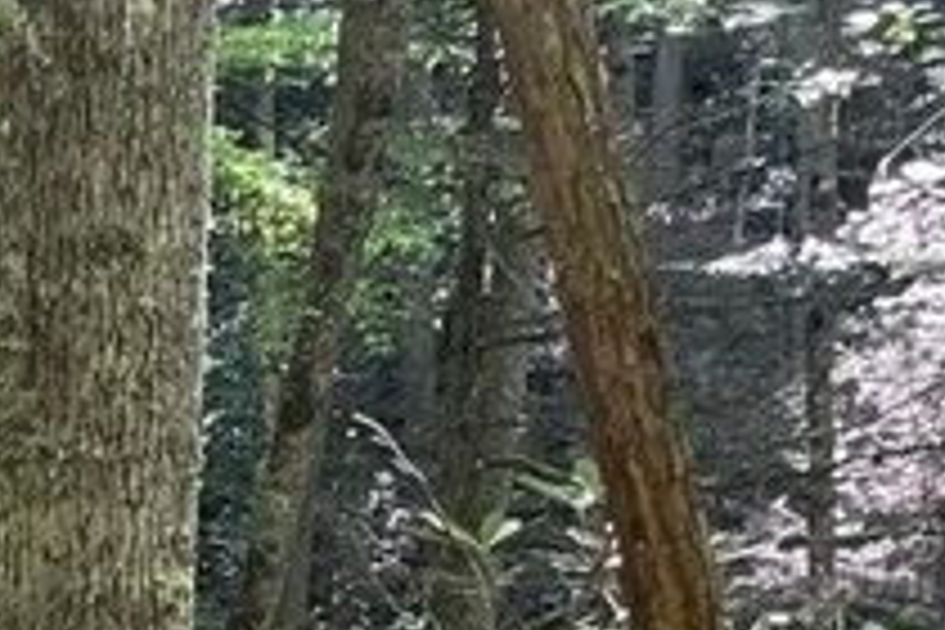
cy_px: 1071
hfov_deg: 12.7
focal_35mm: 132
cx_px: -1179
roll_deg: +2.2
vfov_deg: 9.9
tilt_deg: -9.0
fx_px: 3465
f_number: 1.6
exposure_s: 1/62
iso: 125
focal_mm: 4.2
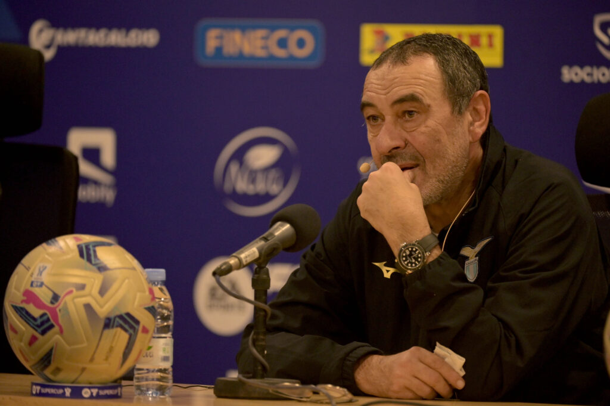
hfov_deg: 6.2
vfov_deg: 4.2
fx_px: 5587
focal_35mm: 330
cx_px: 305
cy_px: 203
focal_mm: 330
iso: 3200
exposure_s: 1/160
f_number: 4.5
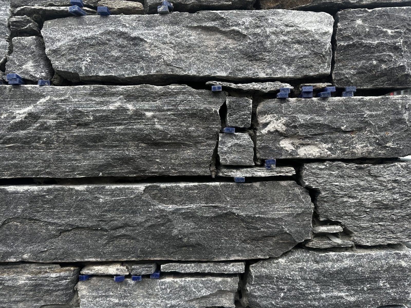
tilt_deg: -4.0
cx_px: 206
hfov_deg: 71.6
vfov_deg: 56.8
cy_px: 154
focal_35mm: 24
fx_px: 285
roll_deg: +1.4
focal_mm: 6.86
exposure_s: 1/314
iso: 80
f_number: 1.78
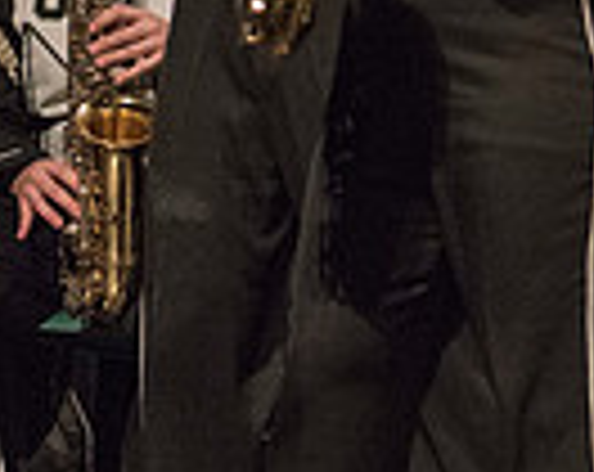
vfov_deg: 1.2
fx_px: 21786
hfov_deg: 1.6
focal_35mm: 1242
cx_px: 1264
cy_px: 25
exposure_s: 1/500
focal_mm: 300
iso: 4000
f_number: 2.8
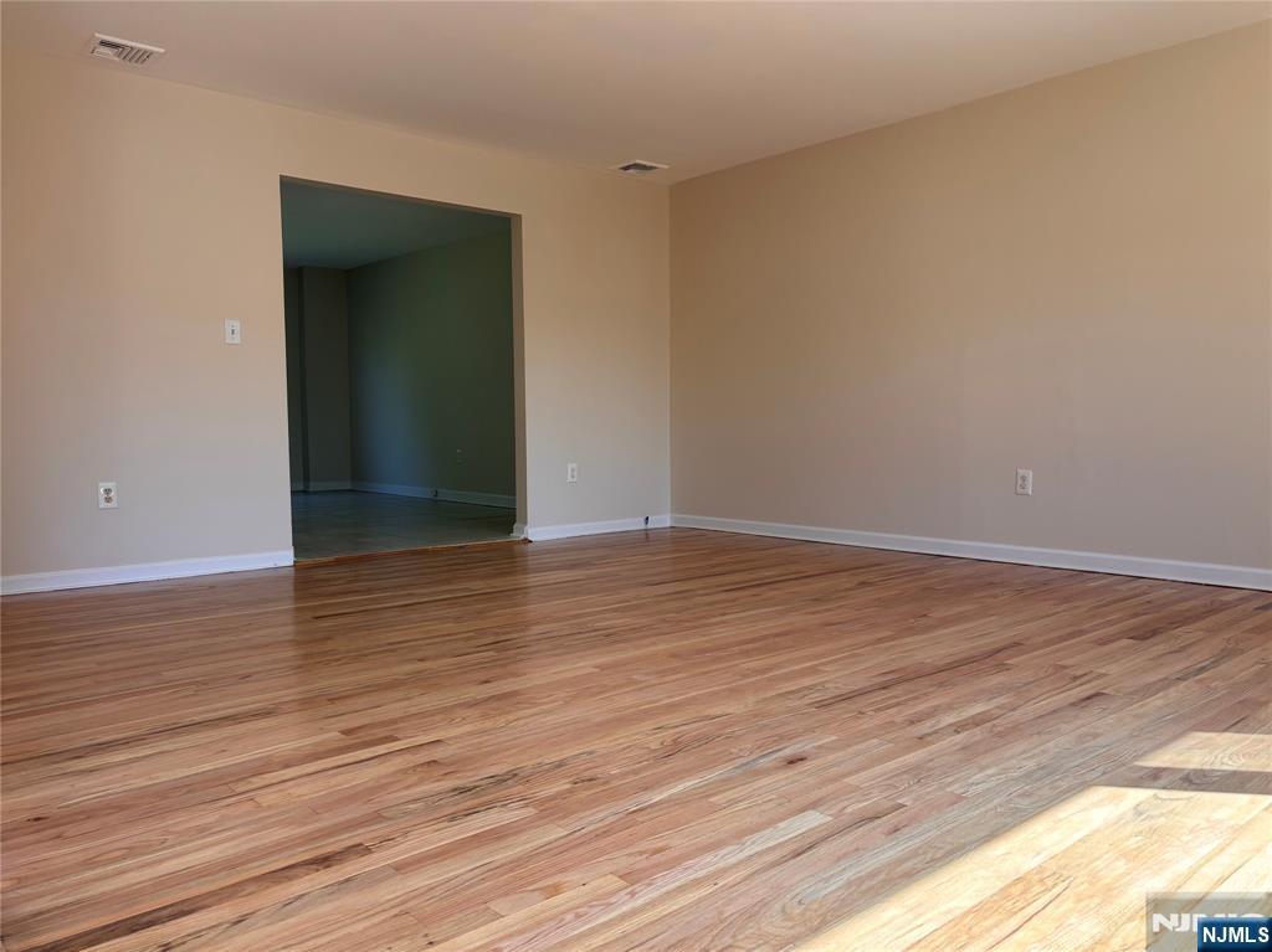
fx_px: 955
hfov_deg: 67.3
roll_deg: +0.8
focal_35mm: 26
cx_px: 636
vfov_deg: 53.0
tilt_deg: -4.3
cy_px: 476
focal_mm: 5.96
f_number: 1.6
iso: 40
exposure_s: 1/190
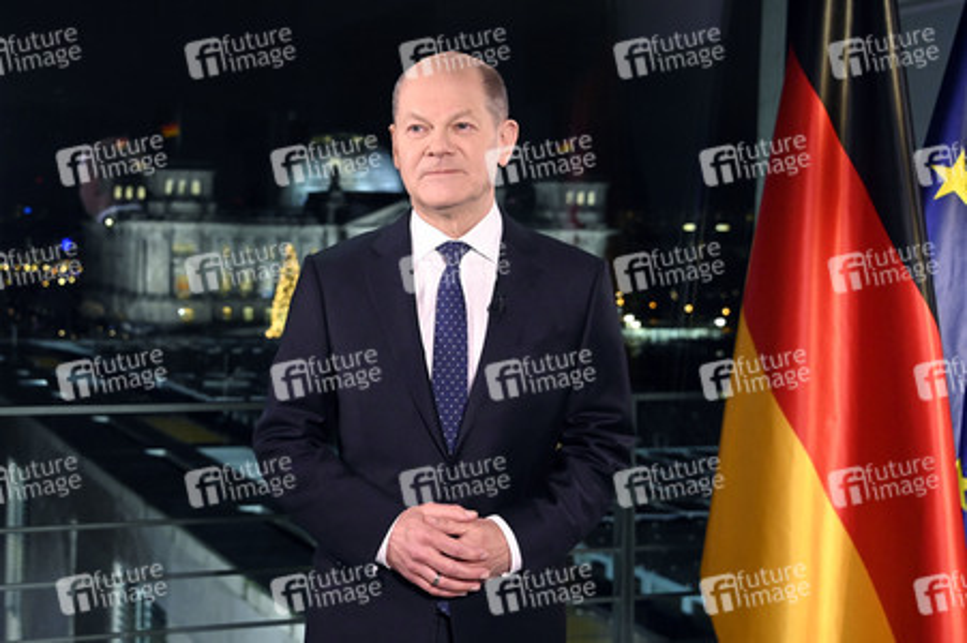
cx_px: 484
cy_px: 322
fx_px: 1288
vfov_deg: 28.0
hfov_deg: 41.1
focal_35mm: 48
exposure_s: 1/160
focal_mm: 48
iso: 8000
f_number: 5
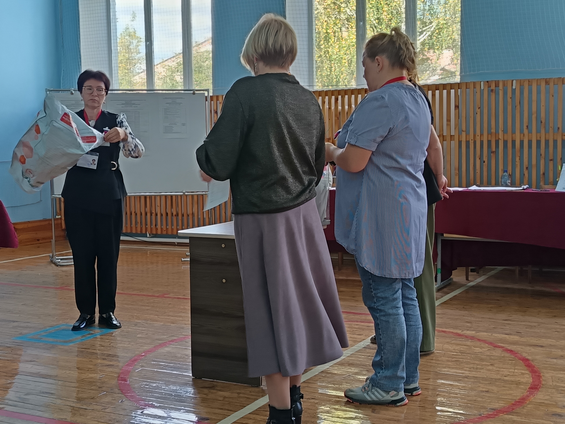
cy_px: 209
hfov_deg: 38.9
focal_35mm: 49
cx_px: 287
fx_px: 800
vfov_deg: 29.7
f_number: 1.75
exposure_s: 1/50
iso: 657
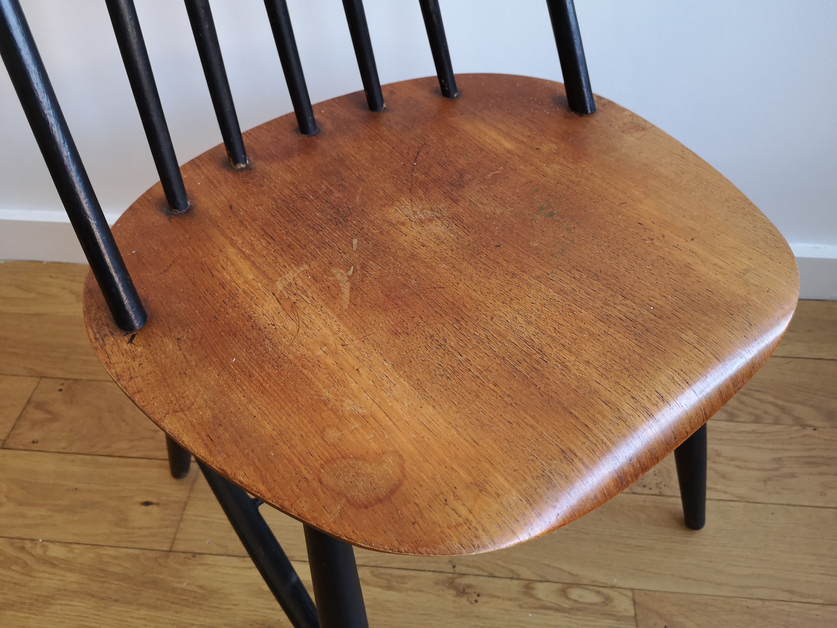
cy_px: 314
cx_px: 418
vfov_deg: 51.4
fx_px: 653
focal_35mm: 27
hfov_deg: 65.3
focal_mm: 3.95
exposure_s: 1/50
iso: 160
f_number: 1.8
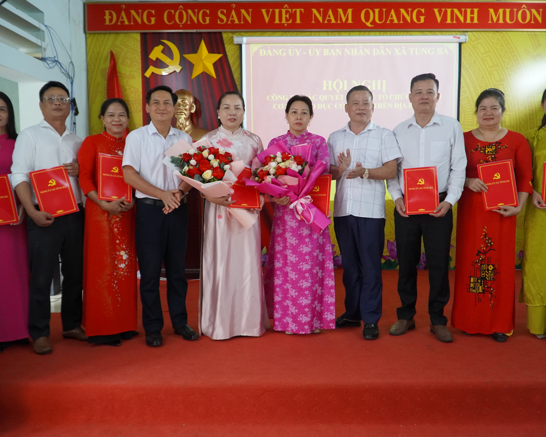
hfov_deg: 57.2
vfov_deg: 47.1
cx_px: 272
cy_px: 218
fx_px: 501
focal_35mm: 31
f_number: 4
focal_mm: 18
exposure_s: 1/160
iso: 2000
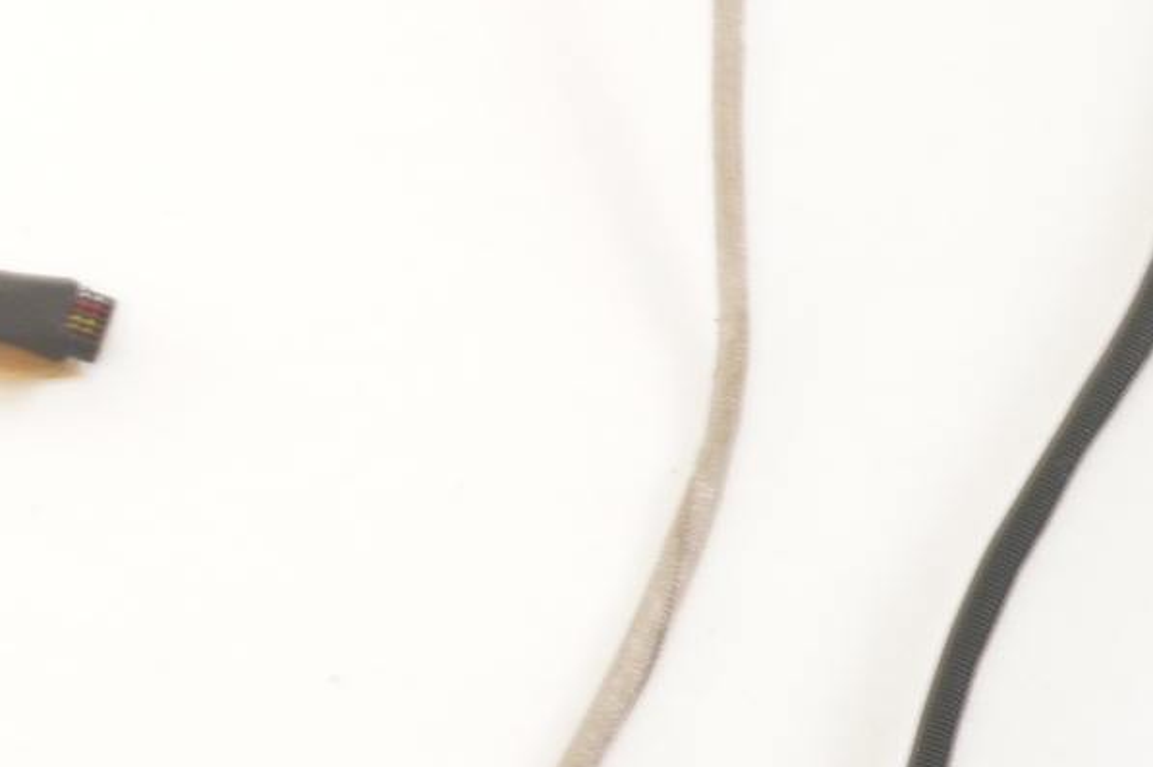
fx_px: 8448
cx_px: -475
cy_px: 657
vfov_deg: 5.2
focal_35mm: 264
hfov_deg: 7.7
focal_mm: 42
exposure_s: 1/13
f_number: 5.6
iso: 500
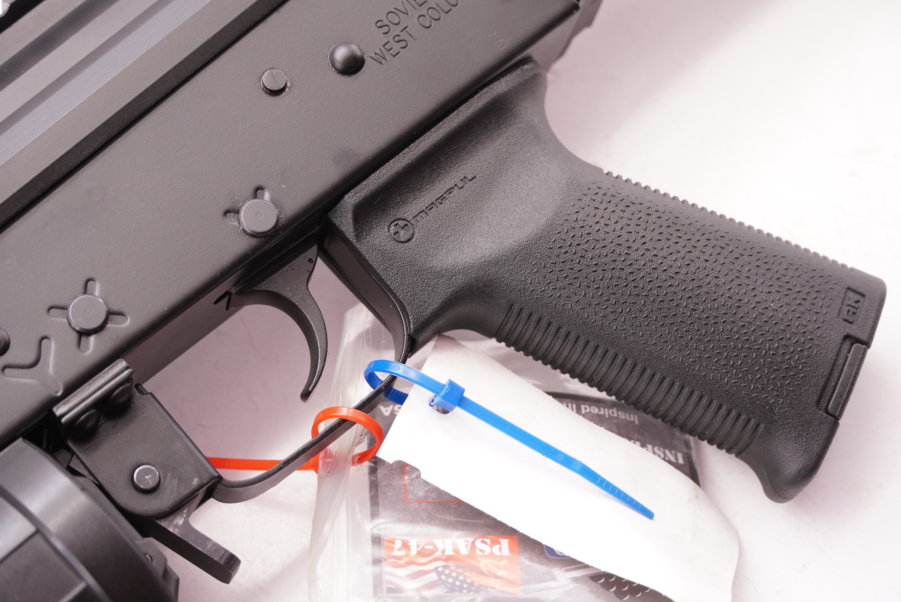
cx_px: 450
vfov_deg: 15.2
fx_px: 2254
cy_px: 301
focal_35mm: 90
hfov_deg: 22.6
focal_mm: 60
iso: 1000
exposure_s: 1/125
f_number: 5.6
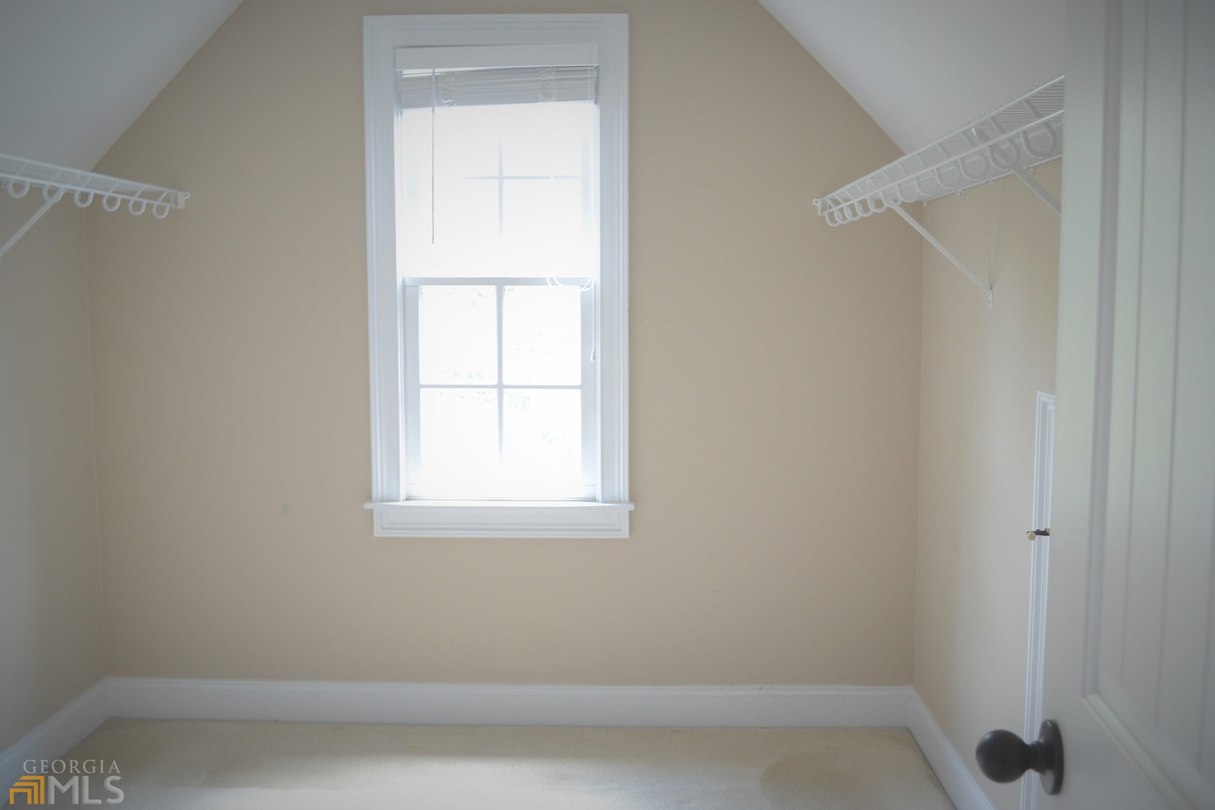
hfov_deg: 60.3
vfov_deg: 42.3
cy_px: 399
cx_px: 625
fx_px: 1046
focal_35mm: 31
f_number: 5.6
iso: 400
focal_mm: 20
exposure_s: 1/13
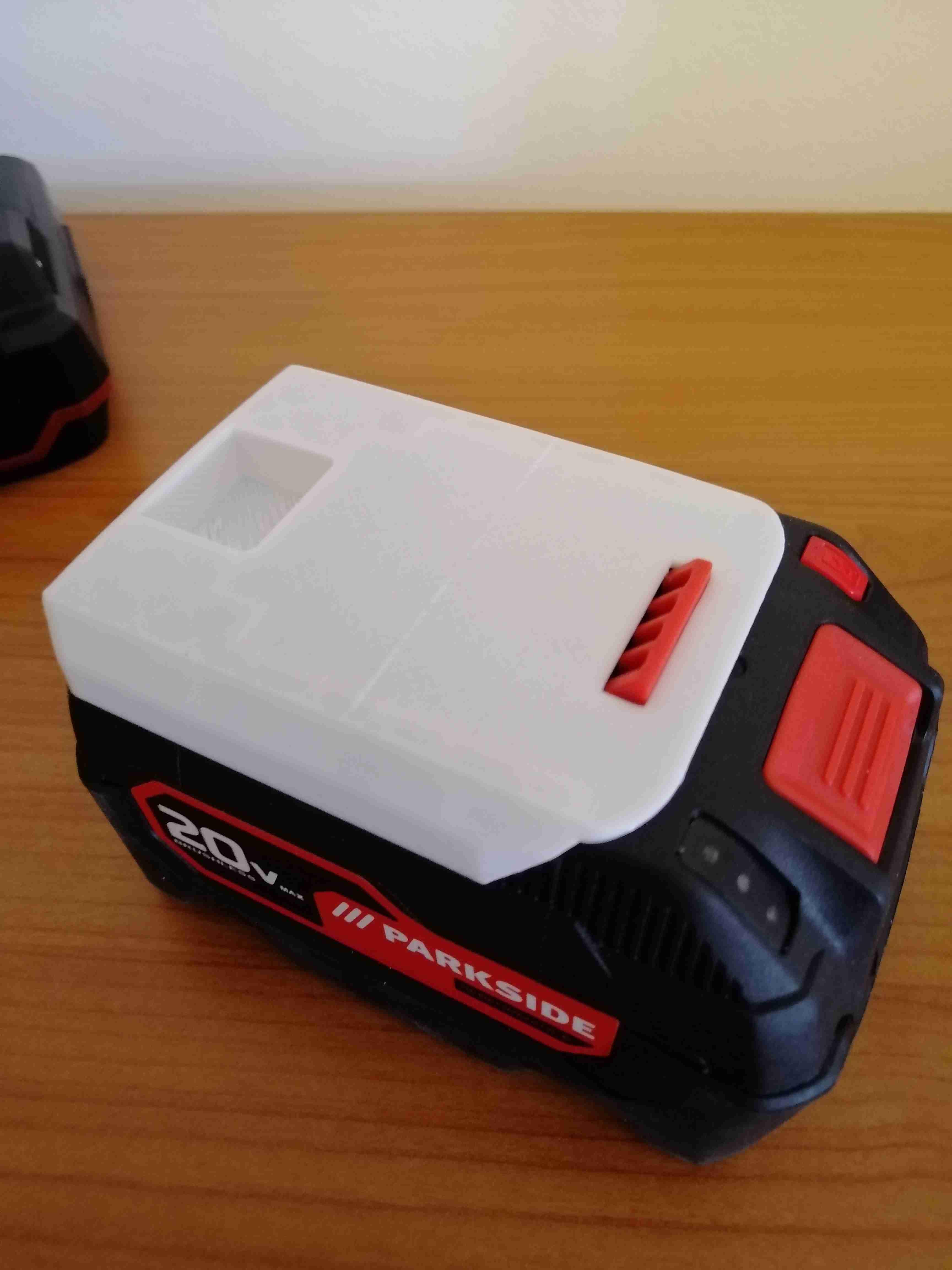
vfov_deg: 67.3
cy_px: 635
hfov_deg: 53.1
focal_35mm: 26
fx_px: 953
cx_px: 476
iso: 500
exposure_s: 1/20
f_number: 1.8
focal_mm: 3.95
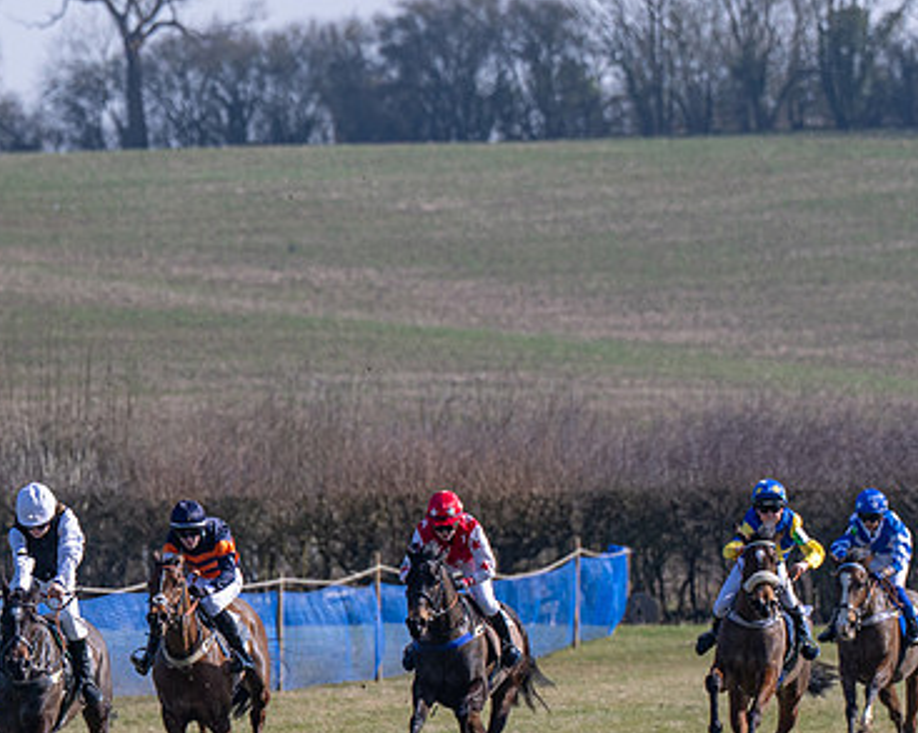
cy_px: 556
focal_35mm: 594
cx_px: 302
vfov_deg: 2.6
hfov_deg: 3.3
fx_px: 16126
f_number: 5
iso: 200
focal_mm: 200
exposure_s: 1/1250
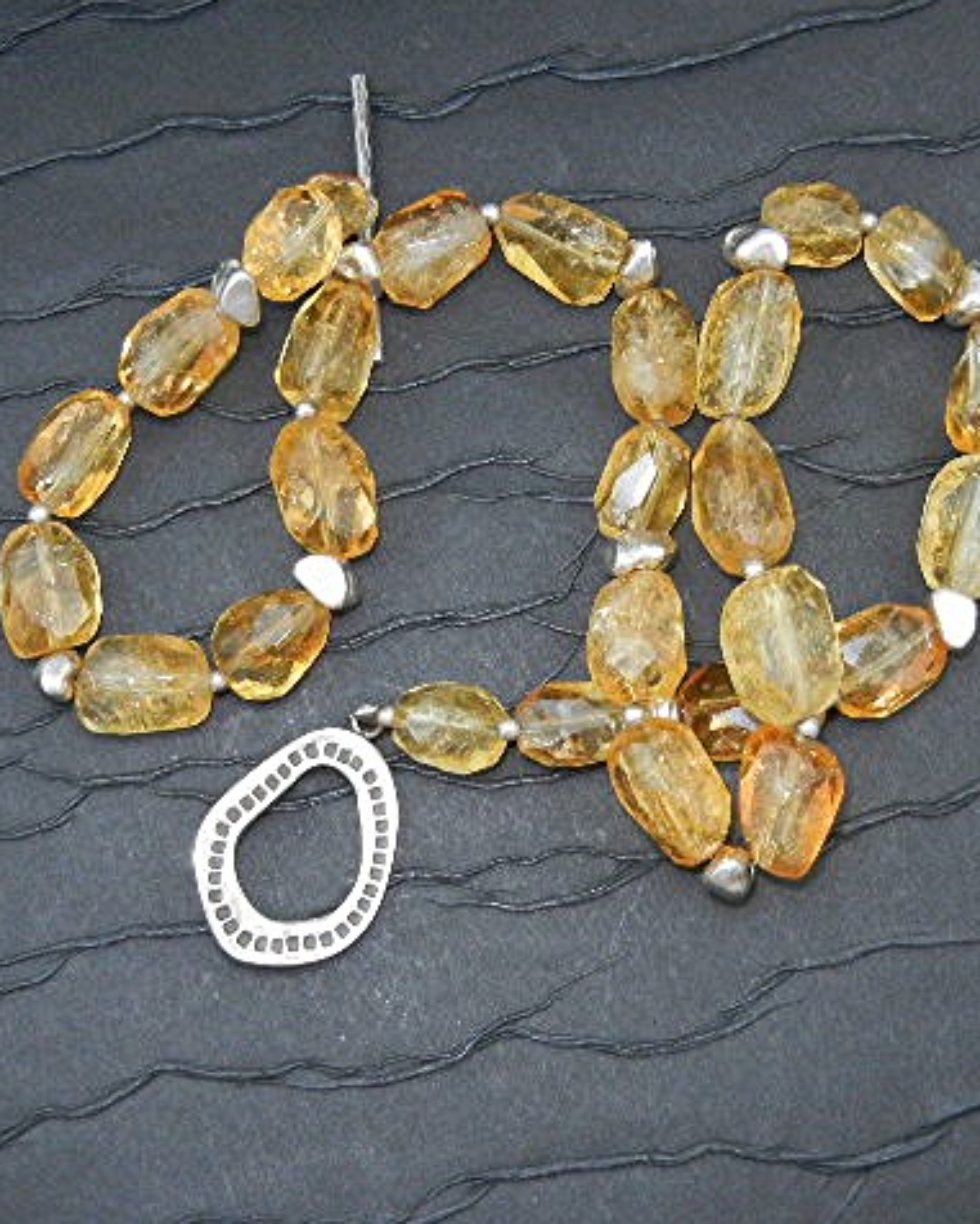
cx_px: 509
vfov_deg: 32.0
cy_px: 609
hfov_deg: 25.8
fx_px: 2138
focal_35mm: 59
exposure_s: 1/30
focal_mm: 8.1
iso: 800
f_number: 3.8
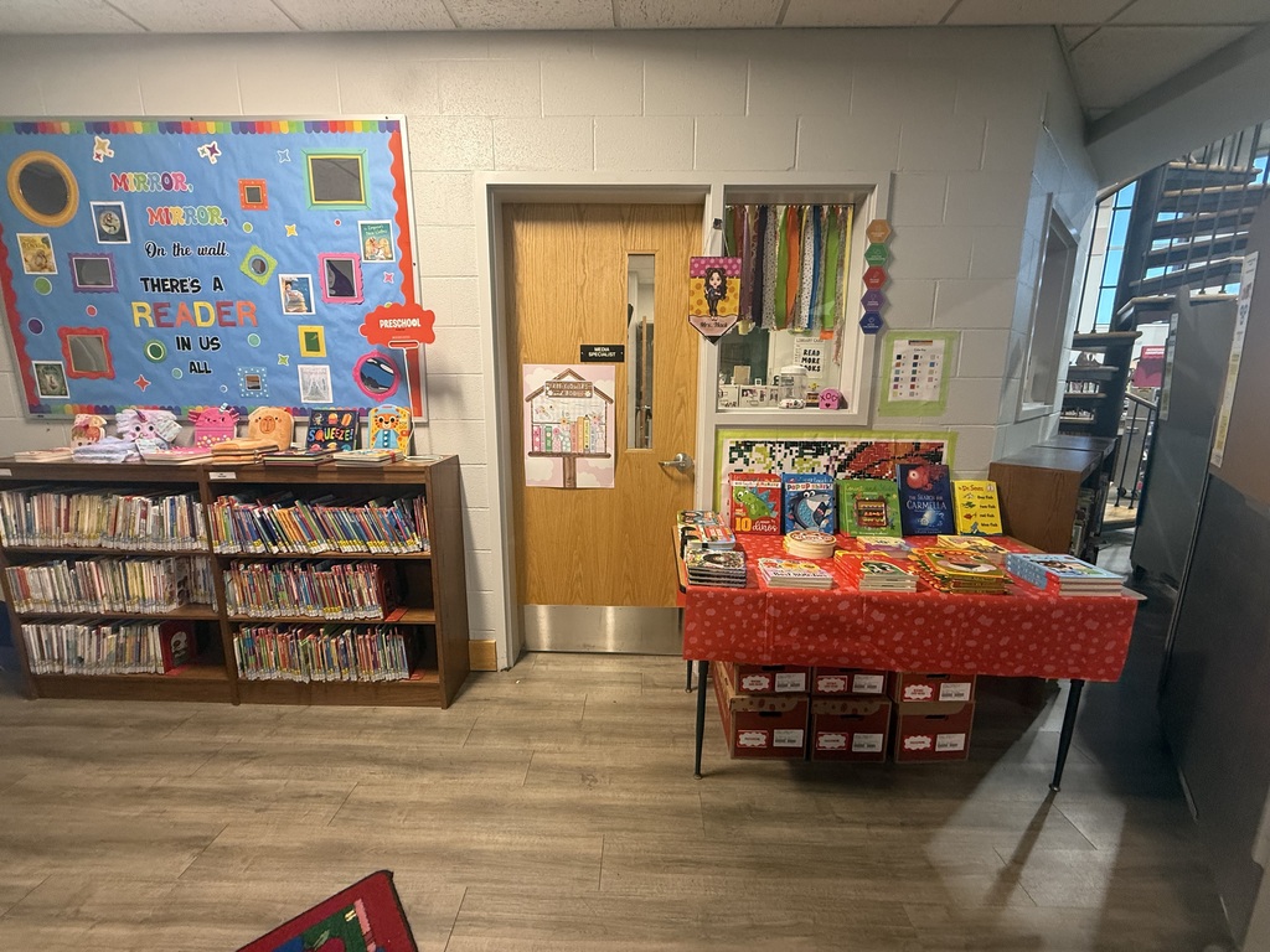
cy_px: 476
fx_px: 514
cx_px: 635
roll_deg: +0.0
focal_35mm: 14
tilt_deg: -11.0
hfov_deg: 102.1
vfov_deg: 85.7
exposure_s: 1/67
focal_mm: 2.22
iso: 200
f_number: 2.2
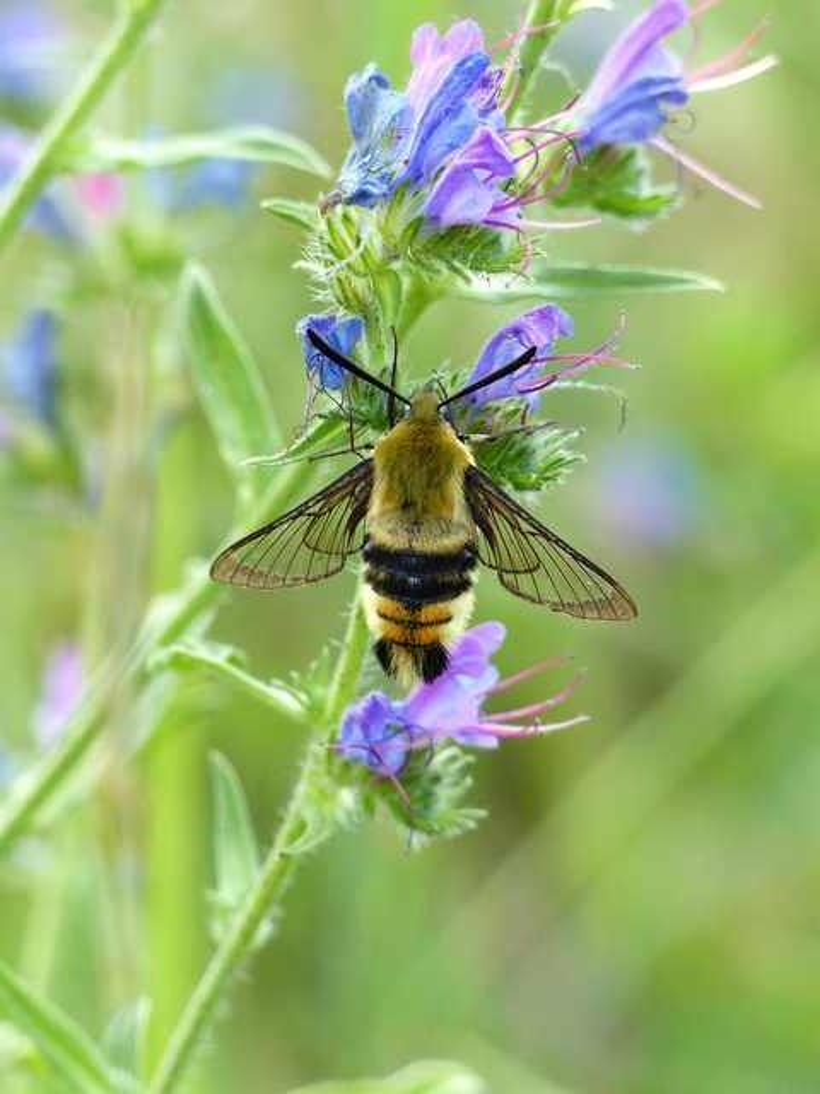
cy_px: 547
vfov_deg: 3.3
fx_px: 18951
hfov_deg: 2.5
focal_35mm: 600
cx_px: 410
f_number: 4
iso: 100
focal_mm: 108
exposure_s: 1/250
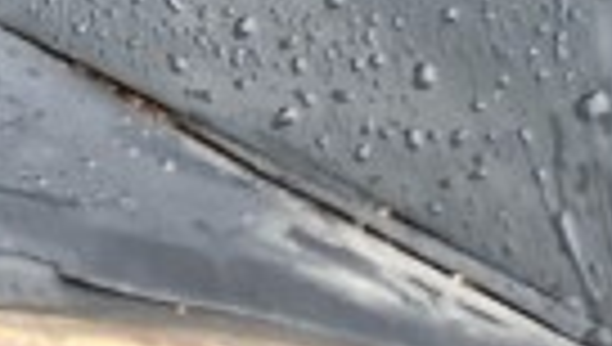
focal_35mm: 188
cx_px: -1202
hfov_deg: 9.2
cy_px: -688
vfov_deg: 6.0
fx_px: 3056
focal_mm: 5.4
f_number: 1.8
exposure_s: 1/180
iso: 50
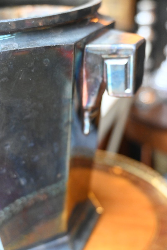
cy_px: 125
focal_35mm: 47
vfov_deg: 41.7
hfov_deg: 28.5
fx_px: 329
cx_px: 84
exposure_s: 1/125
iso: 3200
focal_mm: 31.5
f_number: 4
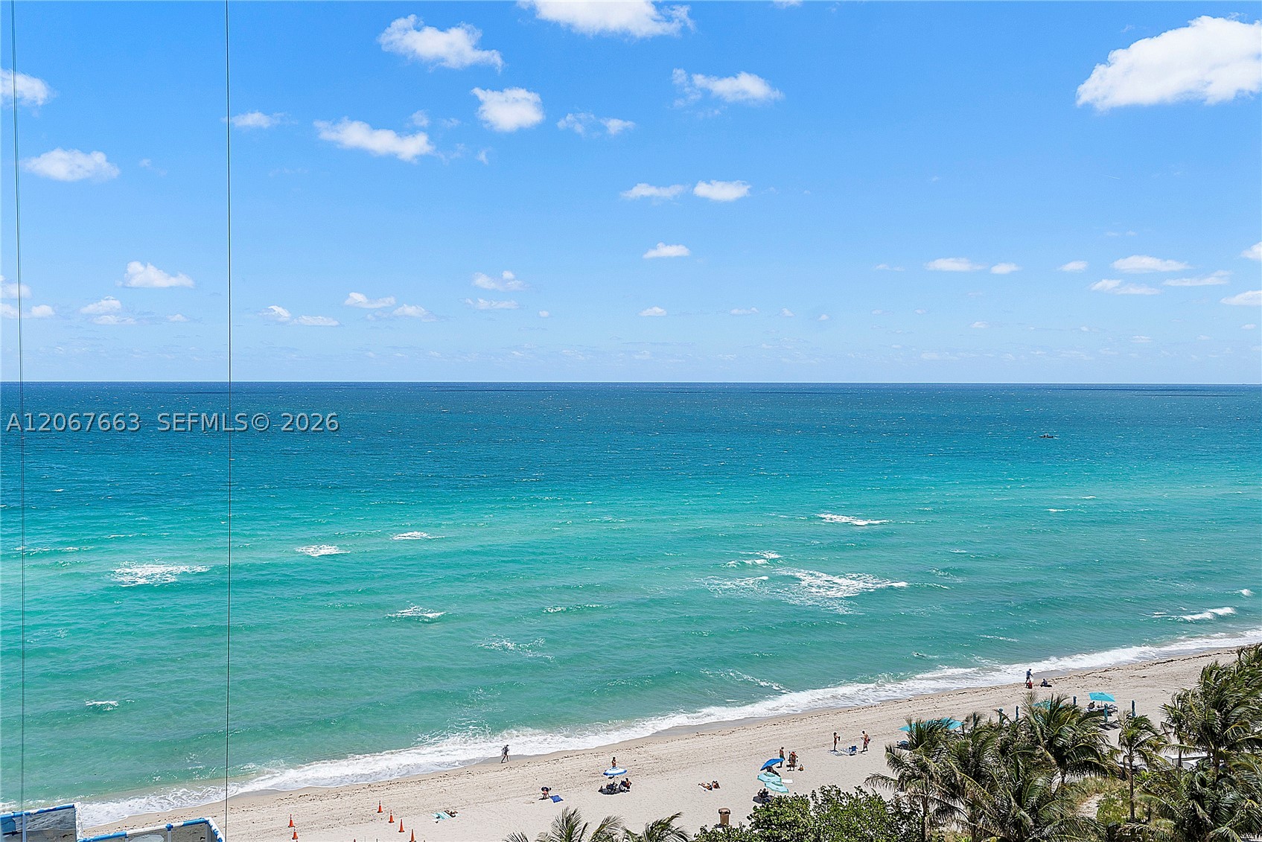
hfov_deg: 61.9
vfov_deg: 43.6
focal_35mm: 30
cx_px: 631
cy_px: 421
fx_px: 1052
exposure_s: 1/1000
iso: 160
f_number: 6.3
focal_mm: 20
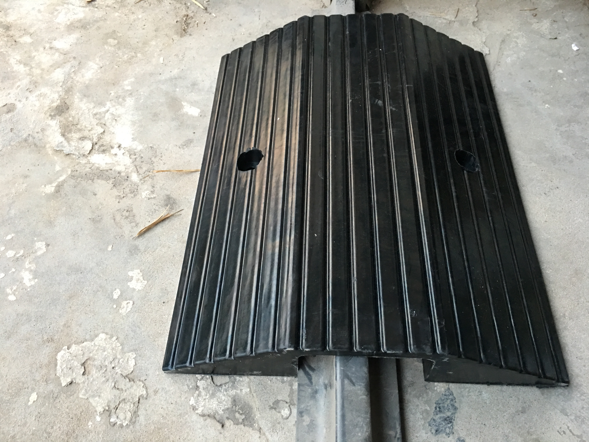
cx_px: 294
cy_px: 221
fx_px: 493
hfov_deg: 61.7
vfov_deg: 48.2
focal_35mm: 29
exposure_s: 1/8
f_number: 2.2
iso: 100
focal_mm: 4.15
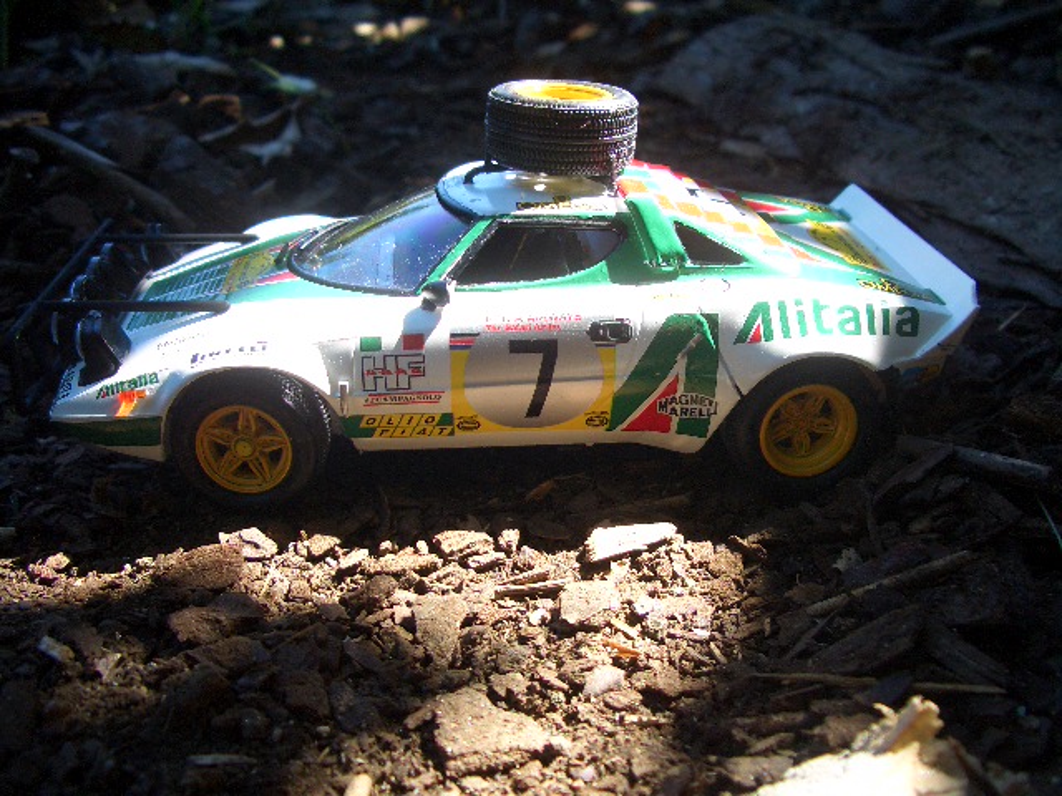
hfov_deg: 52.6
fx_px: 1074
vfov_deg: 40.7
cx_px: 531
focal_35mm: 35
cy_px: 398
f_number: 2.6
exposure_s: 1/160
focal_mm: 5.8
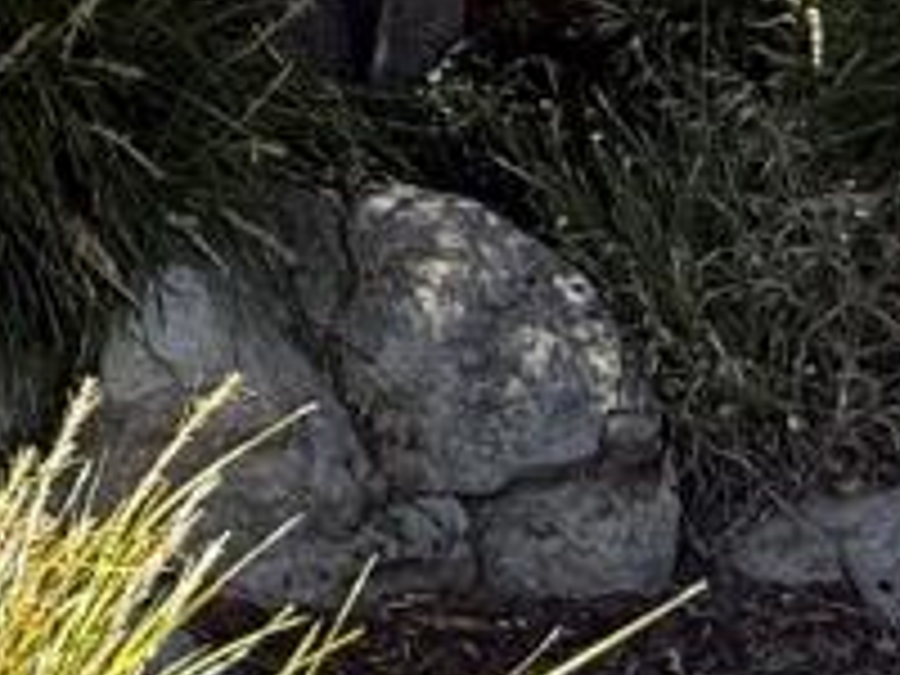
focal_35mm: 105
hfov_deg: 17.1
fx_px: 2730
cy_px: -223
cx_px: -414
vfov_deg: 13.5
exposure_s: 1/549
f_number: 2.2
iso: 50
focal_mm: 2.22
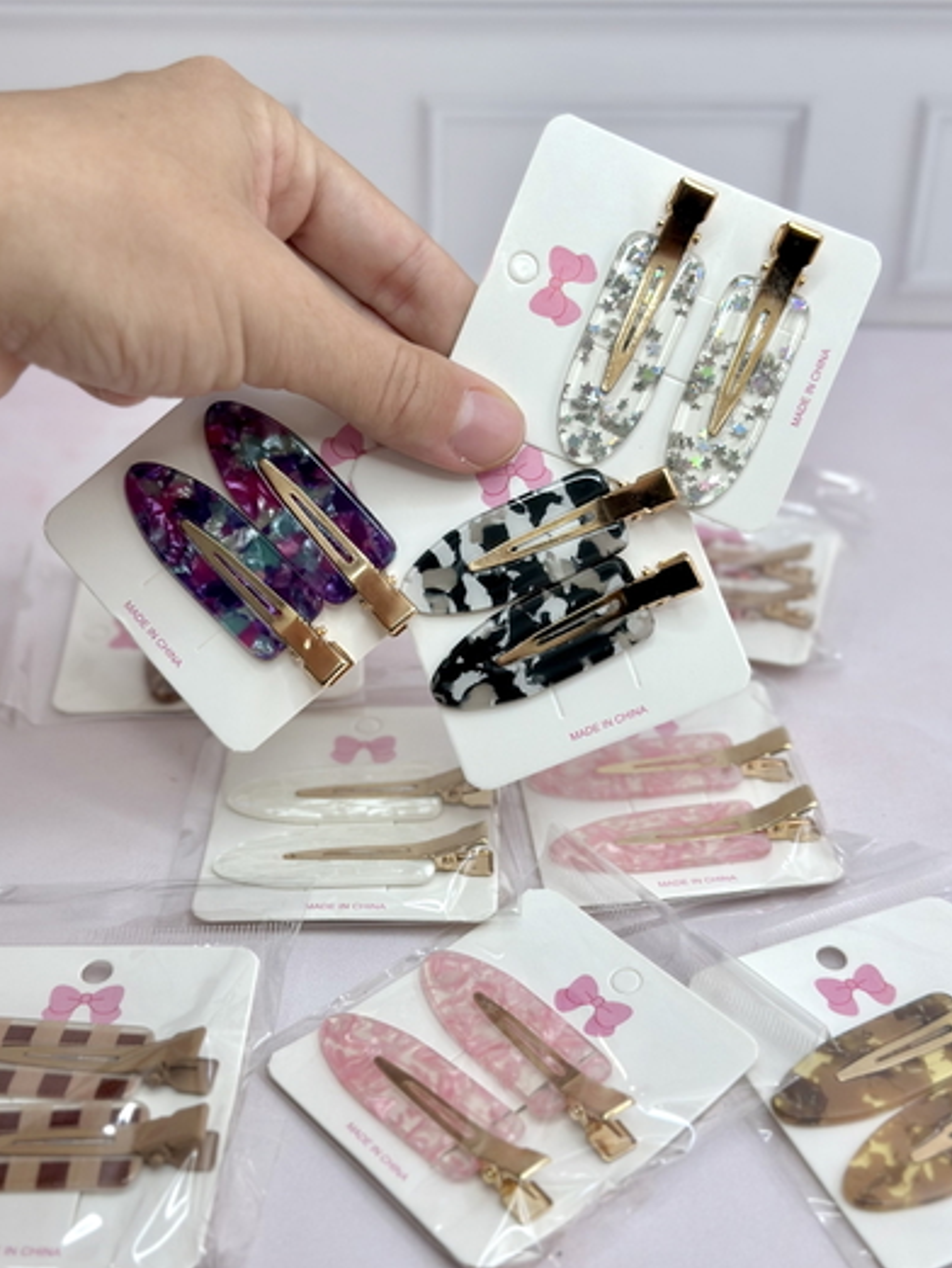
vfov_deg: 38.9
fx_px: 1795
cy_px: 643
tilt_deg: -35.6
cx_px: 469
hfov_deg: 29.7
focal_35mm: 49
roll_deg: -1.8
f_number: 1.78
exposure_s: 1/228
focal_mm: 6.86
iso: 80
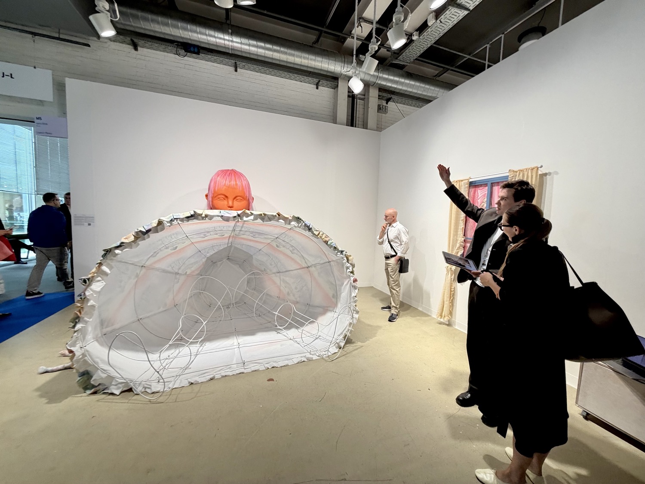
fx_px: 261
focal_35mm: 14
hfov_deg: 102.1
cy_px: 242
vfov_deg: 85.7
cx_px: 322
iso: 125
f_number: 2.2
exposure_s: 1/100
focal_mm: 2.22
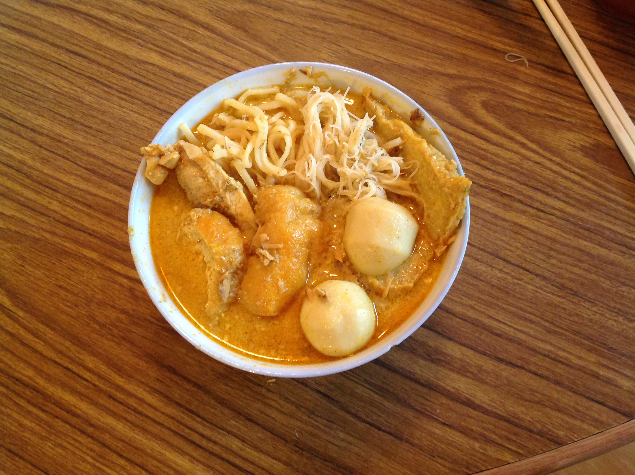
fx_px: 641
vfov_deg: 40.6
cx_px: 318
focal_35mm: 35
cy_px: 238
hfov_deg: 52.7
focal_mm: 4.28
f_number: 2.4
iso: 200
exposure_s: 1/15
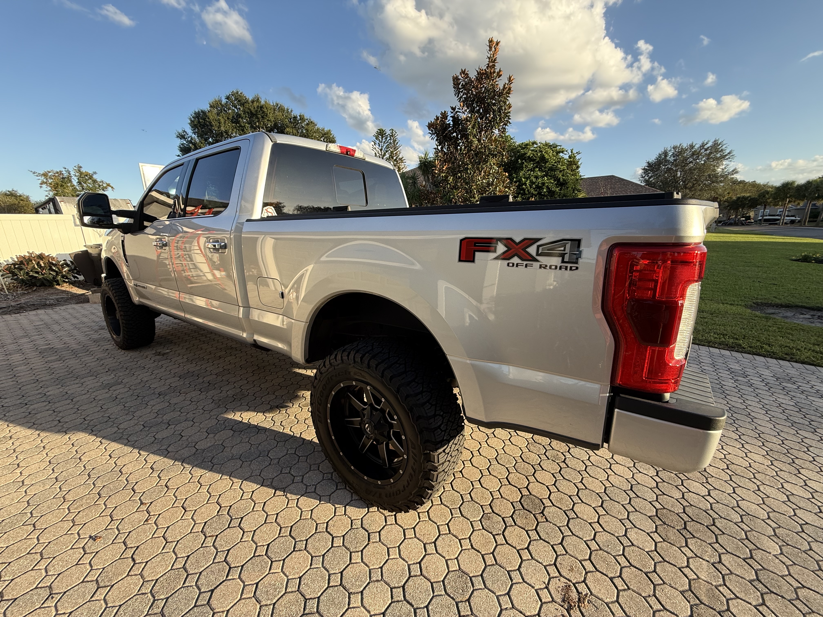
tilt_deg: -14.9
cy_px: 308
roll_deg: +1.8
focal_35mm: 14
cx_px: 412
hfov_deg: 102.1
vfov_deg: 85.7
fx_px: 333
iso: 50
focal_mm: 2.22
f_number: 2.2
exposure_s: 1/257
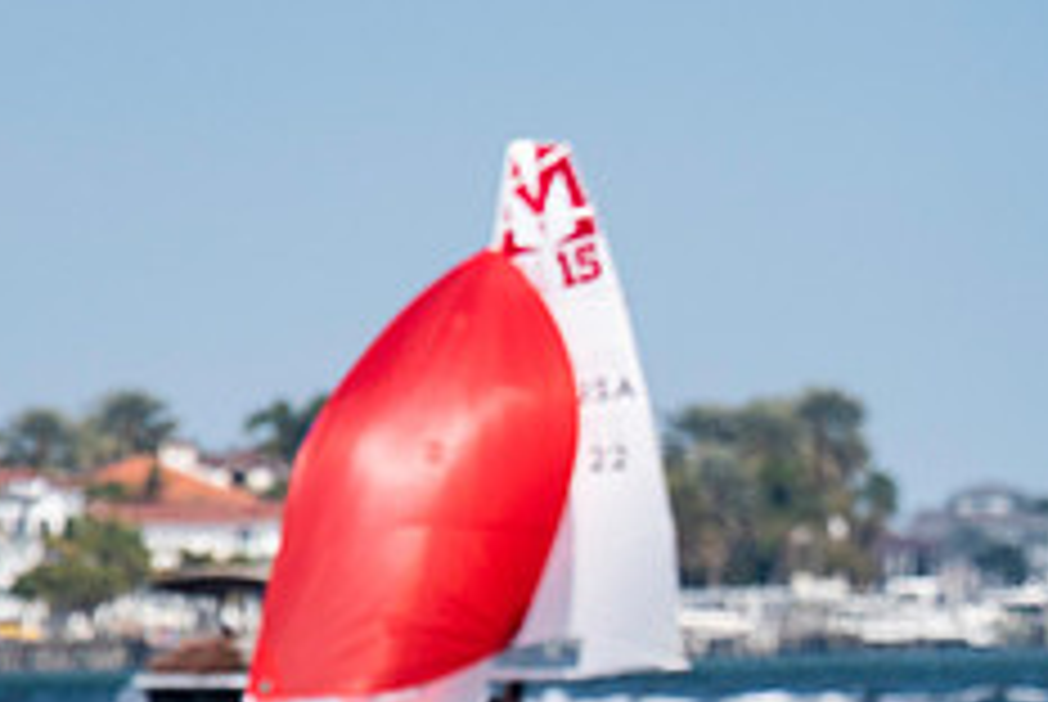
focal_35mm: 1287
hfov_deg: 1.6
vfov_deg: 1.1
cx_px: 1080
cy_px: 868
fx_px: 37513
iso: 400
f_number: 5
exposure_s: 1/5000
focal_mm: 300
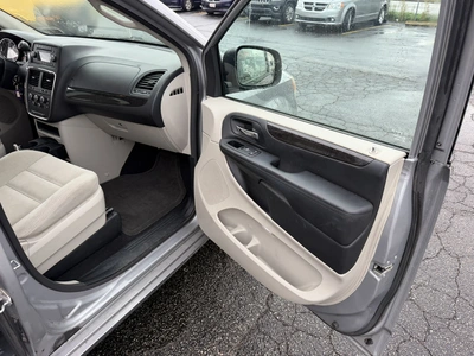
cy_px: 178
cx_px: 237
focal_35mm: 24
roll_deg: -0.6
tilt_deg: -35.3
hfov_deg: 71.6
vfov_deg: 56.8
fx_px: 329
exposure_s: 1/121
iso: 80
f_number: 1.78
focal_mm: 6.76
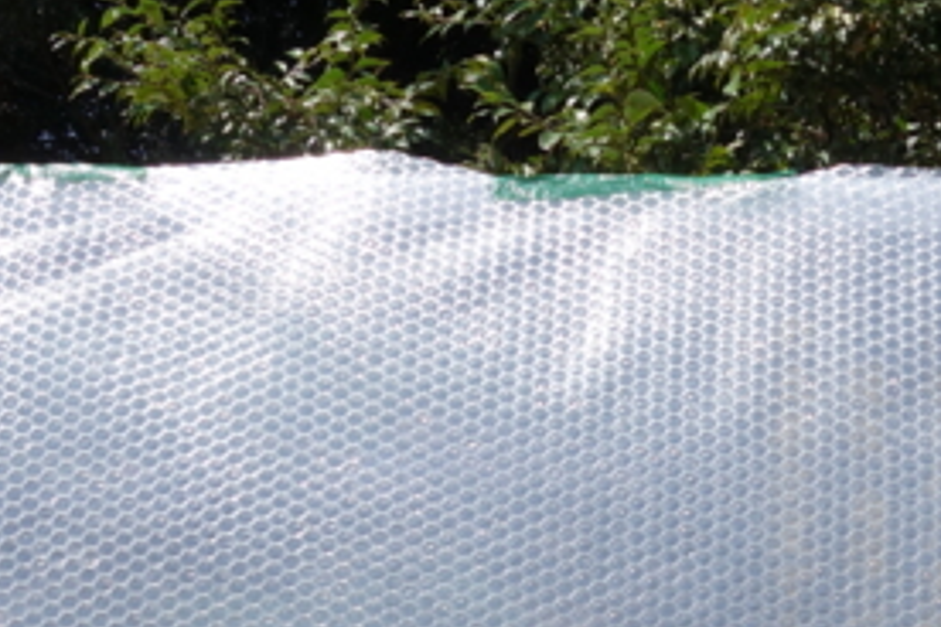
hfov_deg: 22.0
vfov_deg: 14.5
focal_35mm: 90
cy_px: 816
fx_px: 2352
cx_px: 890
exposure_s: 1/500
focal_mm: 11.6
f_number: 5.6
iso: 125
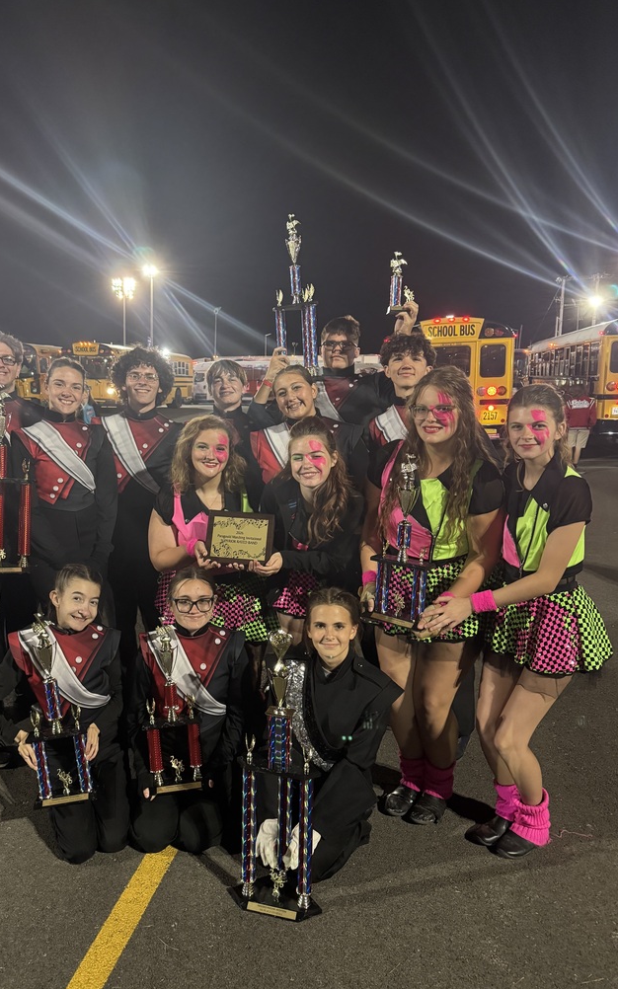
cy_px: 503
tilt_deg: -9.1
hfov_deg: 47.3
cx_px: 248
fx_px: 701
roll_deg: +0.0
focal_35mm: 26
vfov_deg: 70.4
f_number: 1.78
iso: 800
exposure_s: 1/40
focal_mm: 6.76
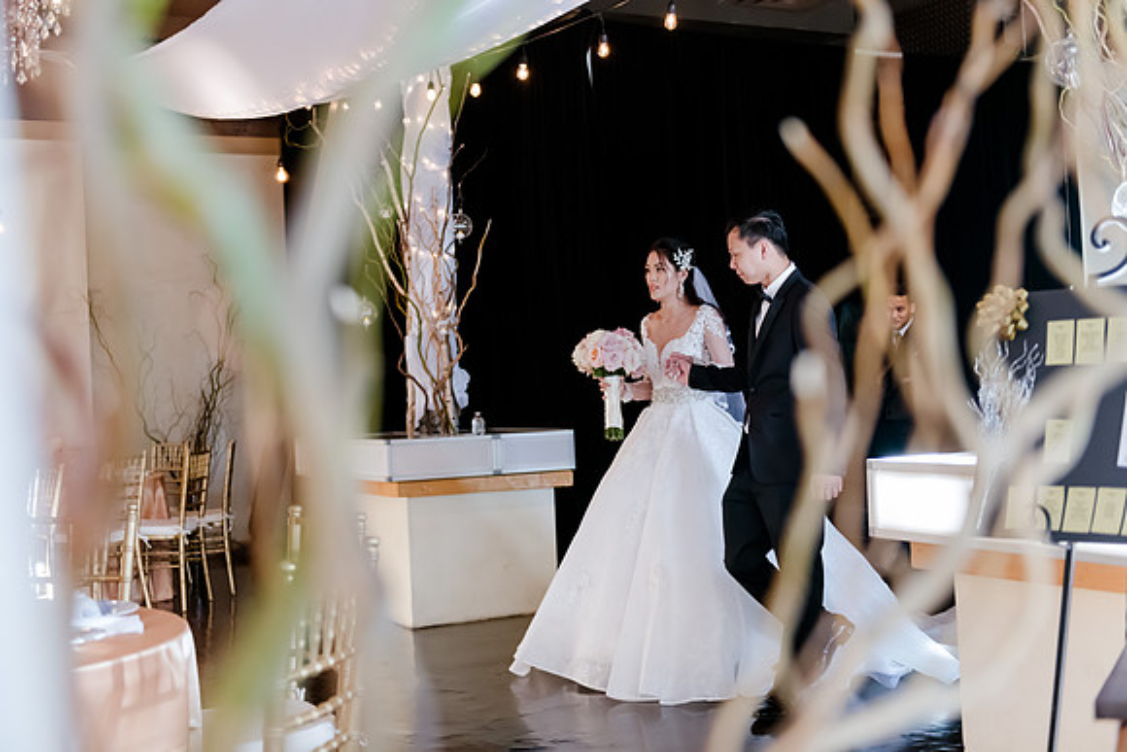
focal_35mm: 45
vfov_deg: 29.9
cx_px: 564
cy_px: 376
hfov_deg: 43.6
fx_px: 1409
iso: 2500
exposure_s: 1/200
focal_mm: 45
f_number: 2.8
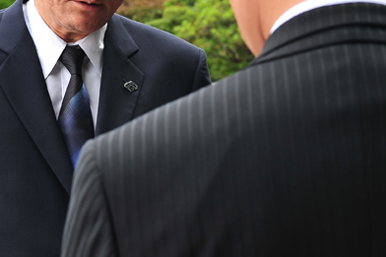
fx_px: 1640
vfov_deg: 8.9
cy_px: 28
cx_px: 298
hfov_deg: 13.4
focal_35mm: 153
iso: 200
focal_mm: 60
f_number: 7.1
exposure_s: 1/125
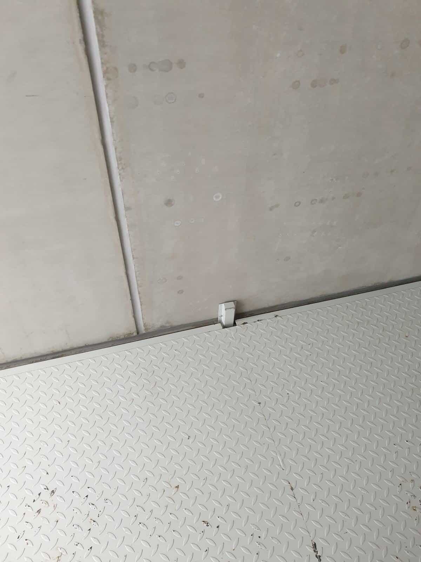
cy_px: 281
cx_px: 210
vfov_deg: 67.3
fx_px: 422
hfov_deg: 53.1
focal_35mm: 26
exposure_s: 1/17
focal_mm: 4.3
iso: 320
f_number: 2.4
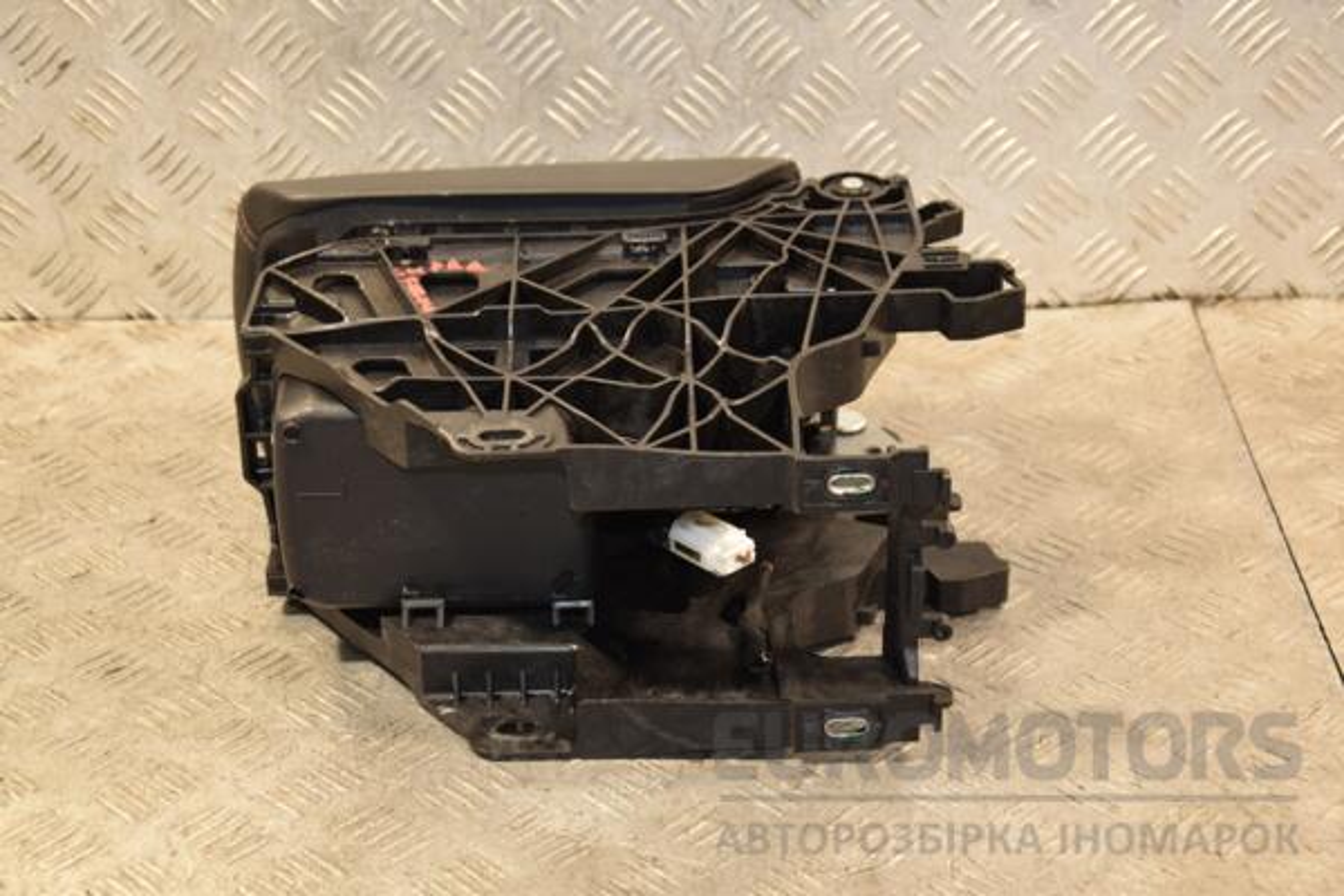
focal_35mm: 75
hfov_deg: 27.0
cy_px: 448
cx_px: 672
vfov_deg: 18.2
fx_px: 2800
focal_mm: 50
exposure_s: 1/100
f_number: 5
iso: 800
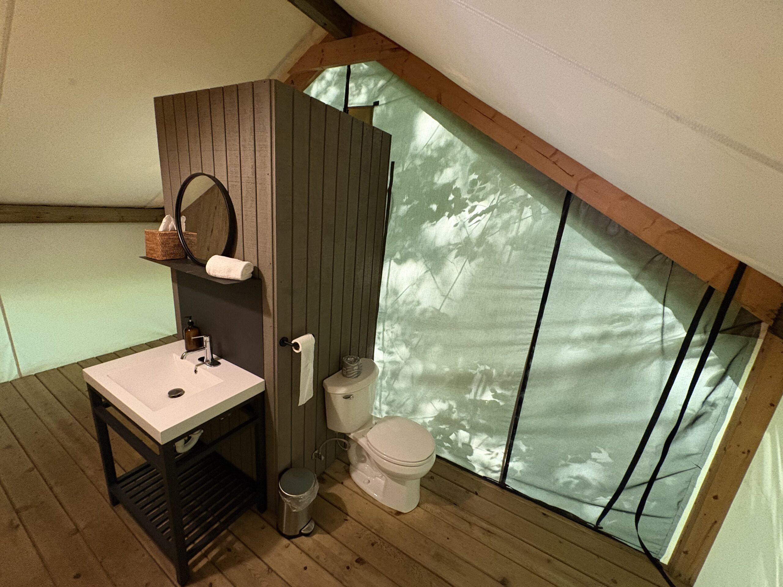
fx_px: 317
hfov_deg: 102.1
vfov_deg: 85.7
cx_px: 392
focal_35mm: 14
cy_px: 294
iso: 800
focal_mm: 2.22
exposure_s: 1/60
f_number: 2.2
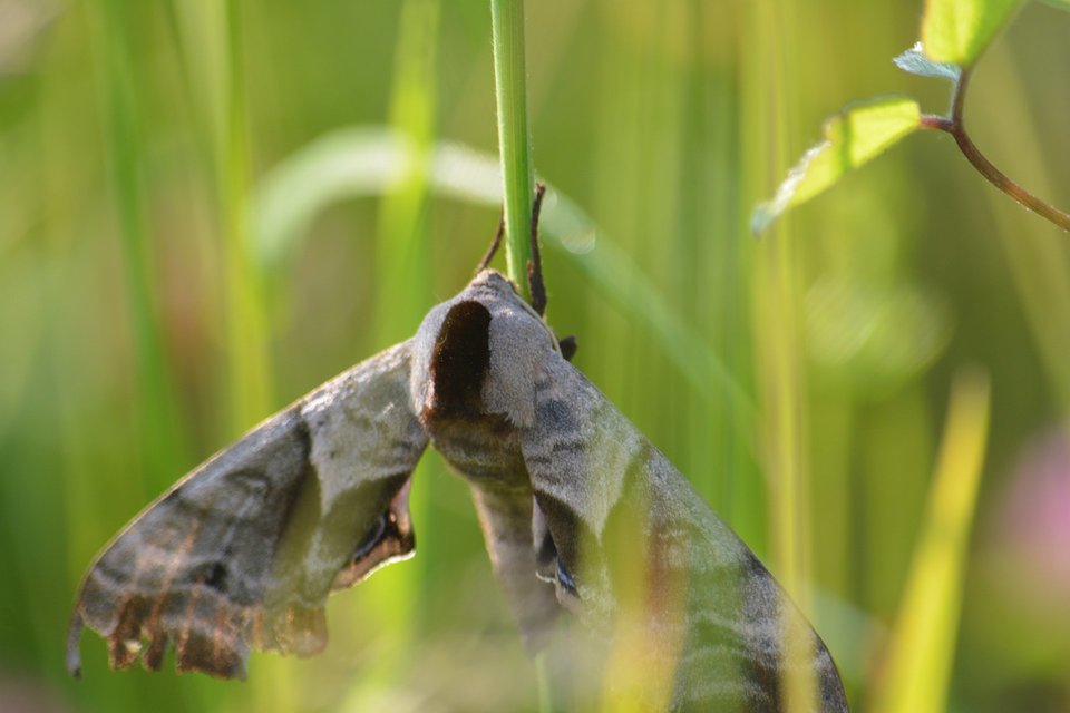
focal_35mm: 450
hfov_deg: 4.6
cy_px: 356
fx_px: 13374
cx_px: 535
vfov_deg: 3.1
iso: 320
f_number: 8
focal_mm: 300
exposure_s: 1/125
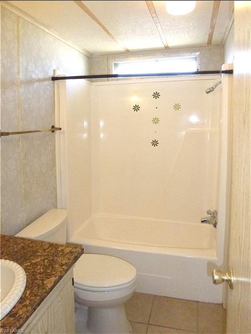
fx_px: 232
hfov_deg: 56.8
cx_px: 126
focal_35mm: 24
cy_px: 167
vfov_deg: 71.6
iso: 800
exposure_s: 1/100
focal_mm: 4.3
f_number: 3.3
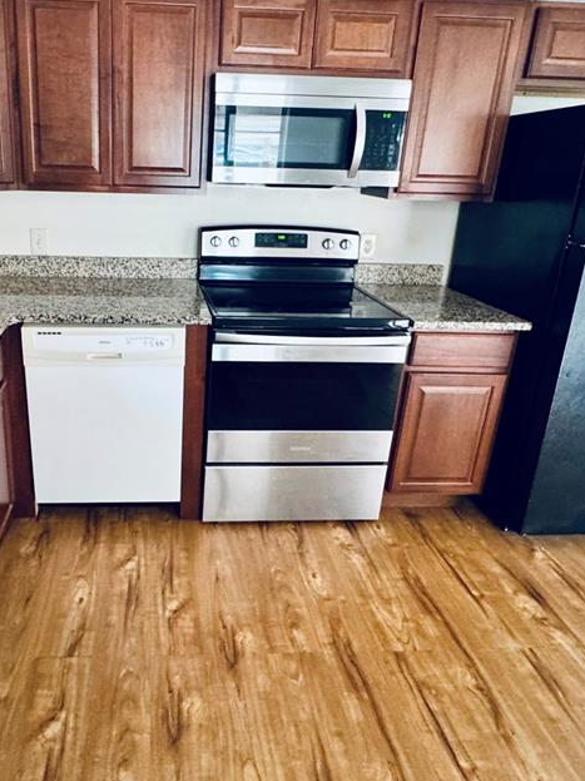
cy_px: 308
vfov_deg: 73.1
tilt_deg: -17.3
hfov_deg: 57.1
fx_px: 518
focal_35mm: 23
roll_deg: -1.7
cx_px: 178
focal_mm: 2.22
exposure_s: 1/60
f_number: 2.2
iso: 500
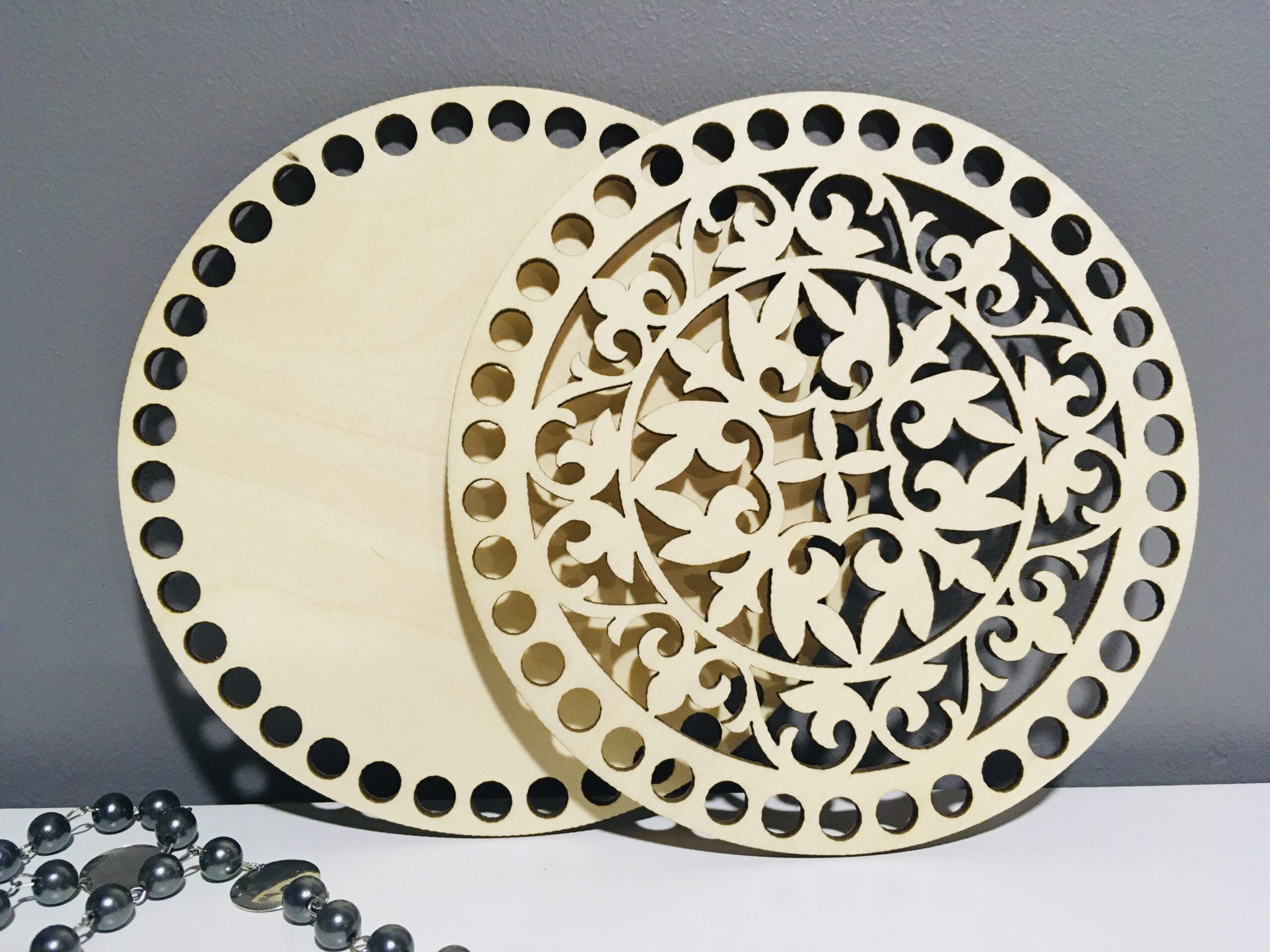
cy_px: 476
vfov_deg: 48.2
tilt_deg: -12.4
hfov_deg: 61.7
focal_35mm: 29
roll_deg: +0.7
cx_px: 635
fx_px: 1064
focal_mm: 4.15
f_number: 2.2
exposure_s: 1/33
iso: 160
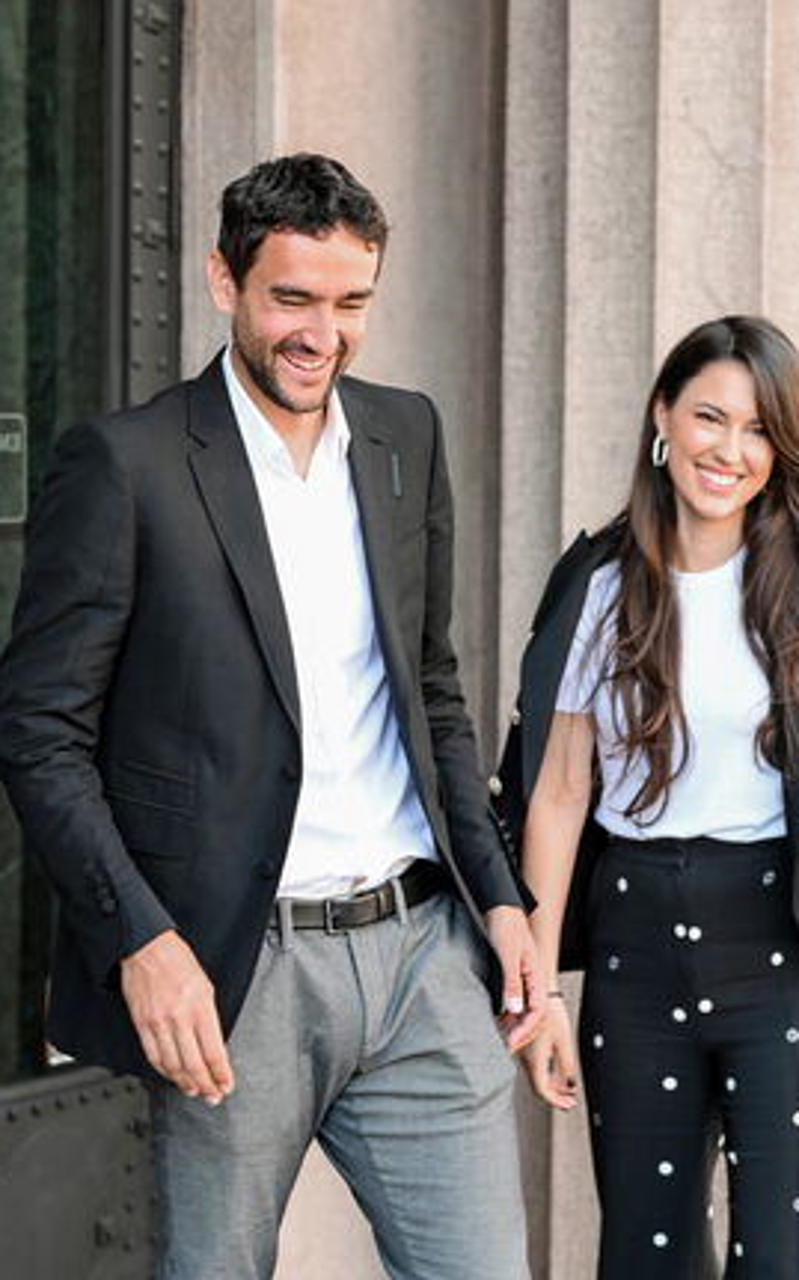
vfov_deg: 23.8
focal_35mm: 87
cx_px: 392
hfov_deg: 15.0
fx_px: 3034
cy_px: 640
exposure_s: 1/200
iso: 320
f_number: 3.5
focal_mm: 85
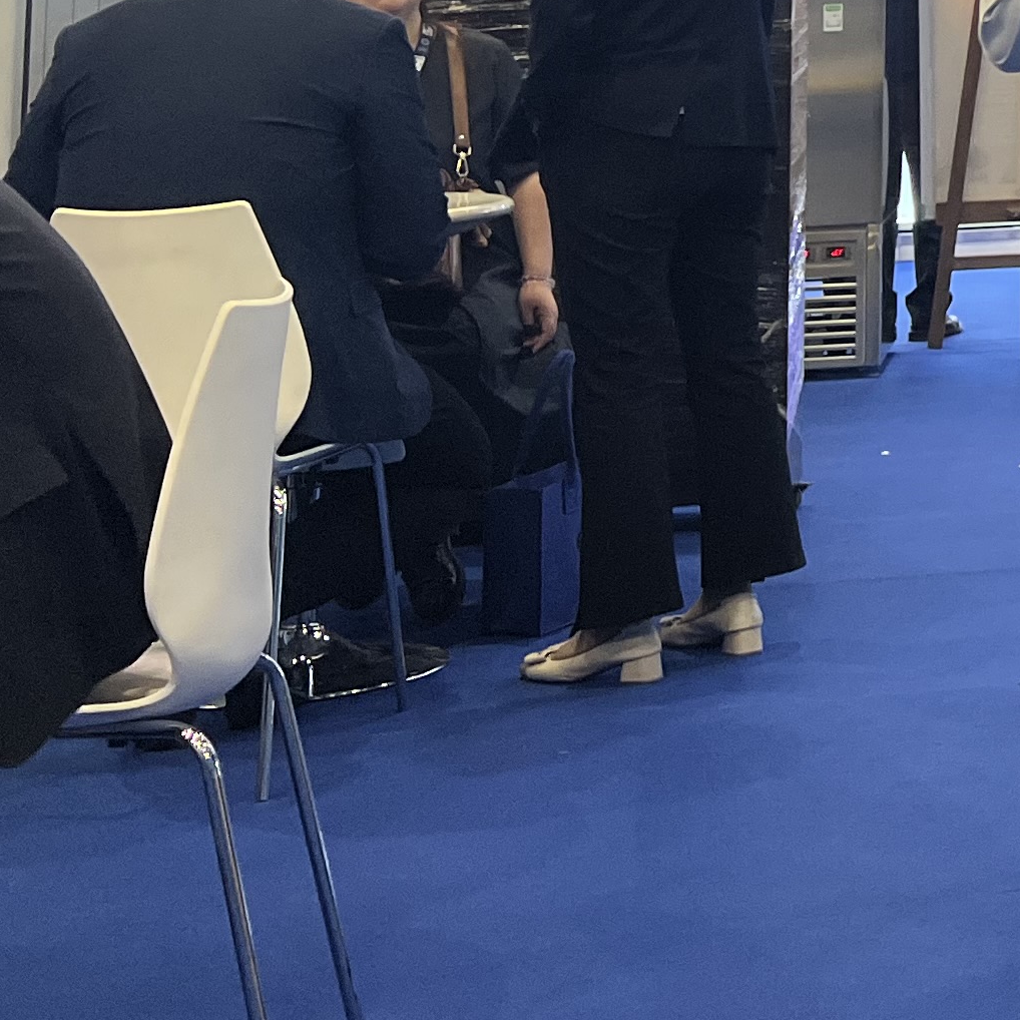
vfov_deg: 17.7
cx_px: 1857
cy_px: -343
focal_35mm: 91
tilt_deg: +5.7
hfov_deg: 16.0
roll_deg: +1.5
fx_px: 3034
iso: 100
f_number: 1.5
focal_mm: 5.7
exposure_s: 1/100
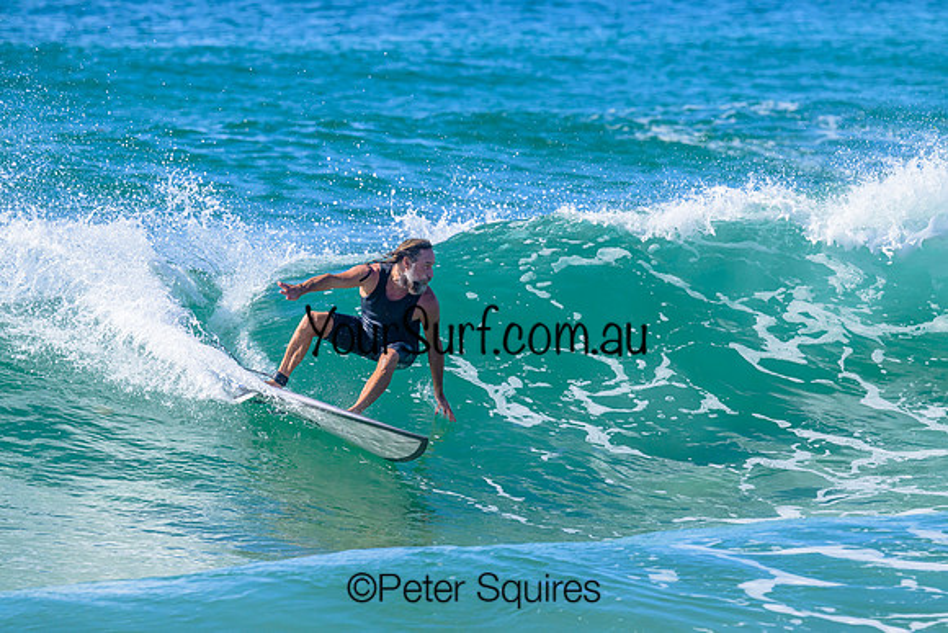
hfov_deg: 4.1
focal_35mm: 500
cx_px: 474
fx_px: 13169
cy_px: 316
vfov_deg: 2.8
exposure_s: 1/2000
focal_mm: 500
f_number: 10
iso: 1000
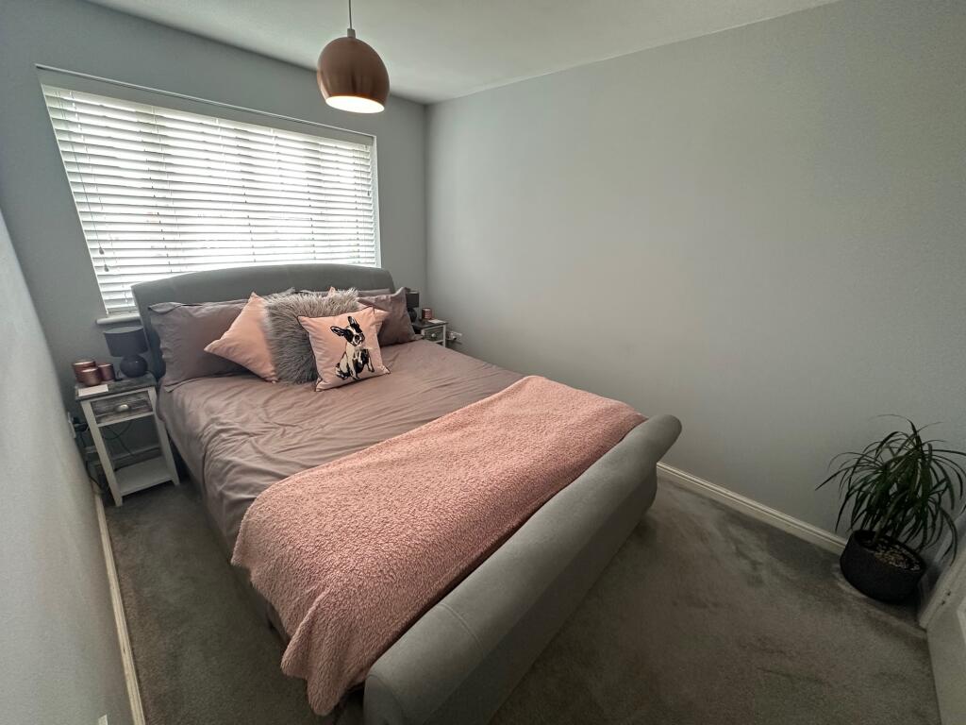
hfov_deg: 102.1
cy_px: 362
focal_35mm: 14
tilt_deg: -19.5
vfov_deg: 85.7
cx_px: 483
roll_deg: -2.0
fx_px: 391
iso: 250
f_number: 2.2
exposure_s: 1/100
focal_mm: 2.22
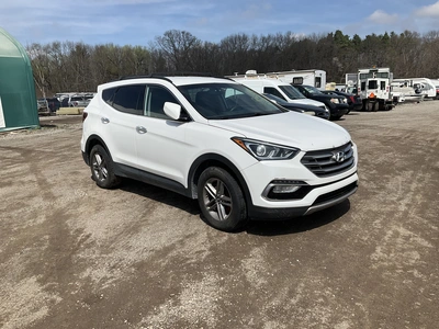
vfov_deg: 48.2
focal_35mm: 29
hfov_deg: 61.7
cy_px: 164
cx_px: 220
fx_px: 368
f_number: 1.8
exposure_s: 1/3534
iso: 25
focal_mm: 3
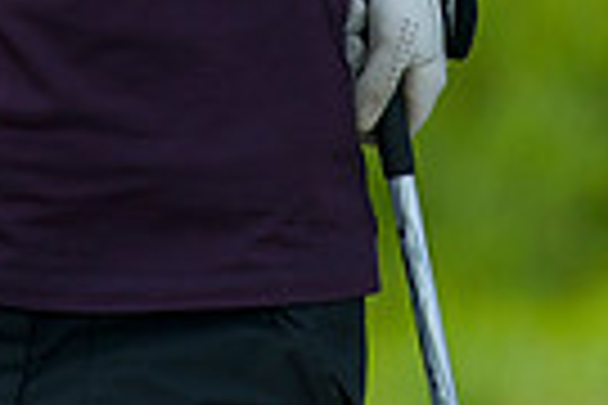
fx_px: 21785
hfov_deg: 1.6
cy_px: -428
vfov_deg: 1.1
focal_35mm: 1290
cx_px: 374
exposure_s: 1/3200
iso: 500
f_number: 6.3
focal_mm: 300
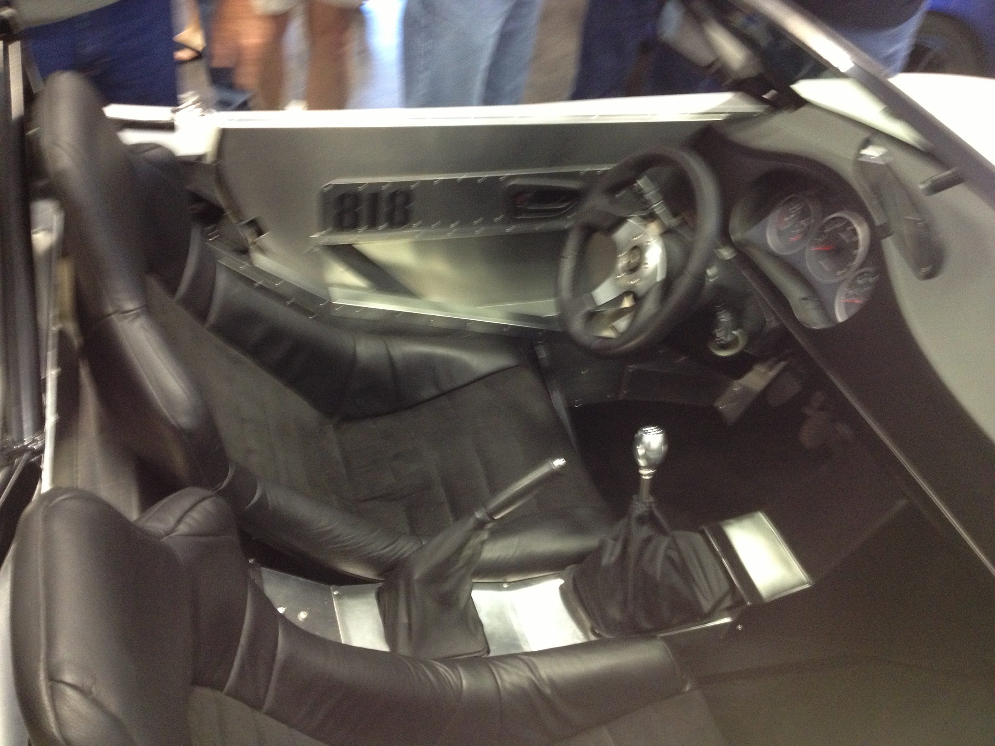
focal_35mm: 35
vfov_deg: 40.7
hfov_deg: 52.6
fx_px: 1006
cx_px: 498
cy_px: 373
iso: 250
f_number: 2.4
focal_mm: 4.28
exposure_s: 1/20
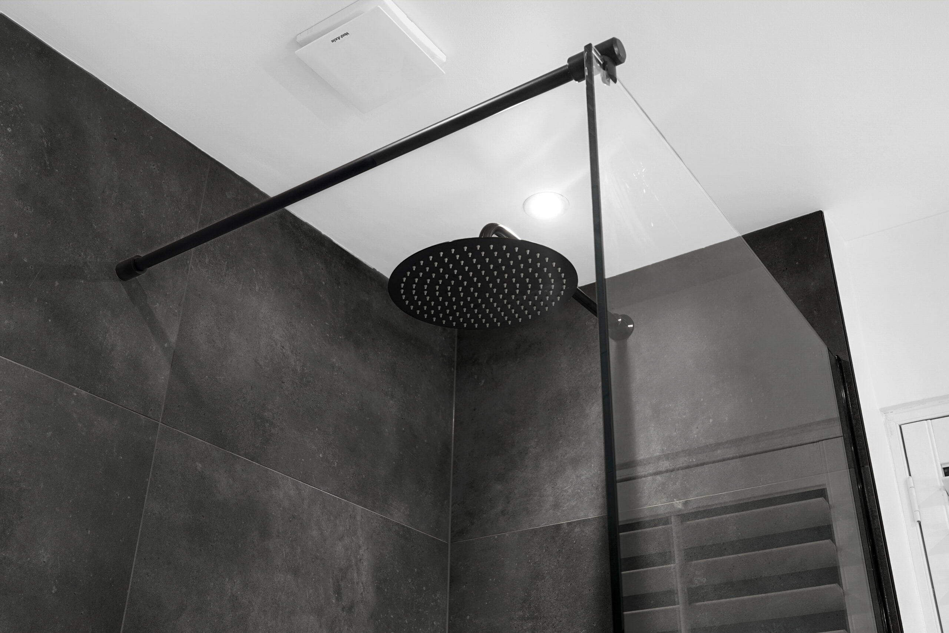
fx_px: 949
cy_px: 316
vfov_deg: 36.9
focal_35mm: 36
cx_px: 474
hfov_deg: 53.1
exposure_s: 1/1.67
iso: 160
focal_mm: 24
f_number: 6.3
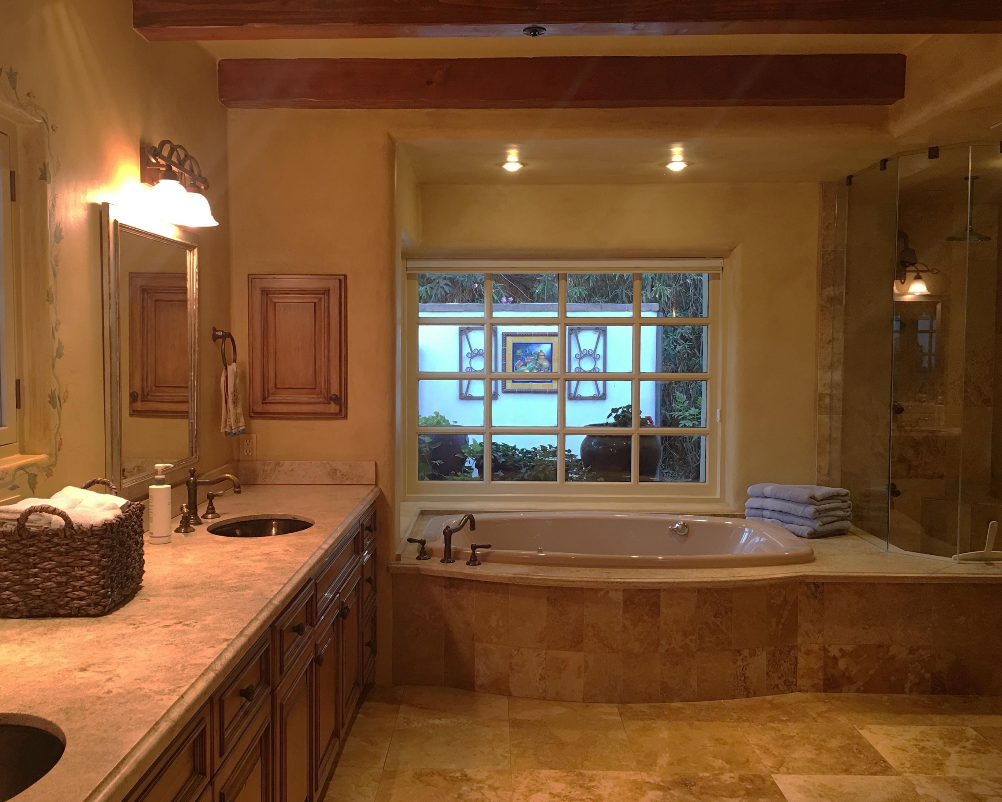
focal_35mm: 31
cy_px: 408
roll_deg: -1.4
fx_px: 919
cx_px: 471
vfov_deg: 47.1
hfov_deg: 57.1
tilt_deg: -1.8
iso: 40
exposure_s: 1/15
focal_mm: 4.15
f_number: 2.2
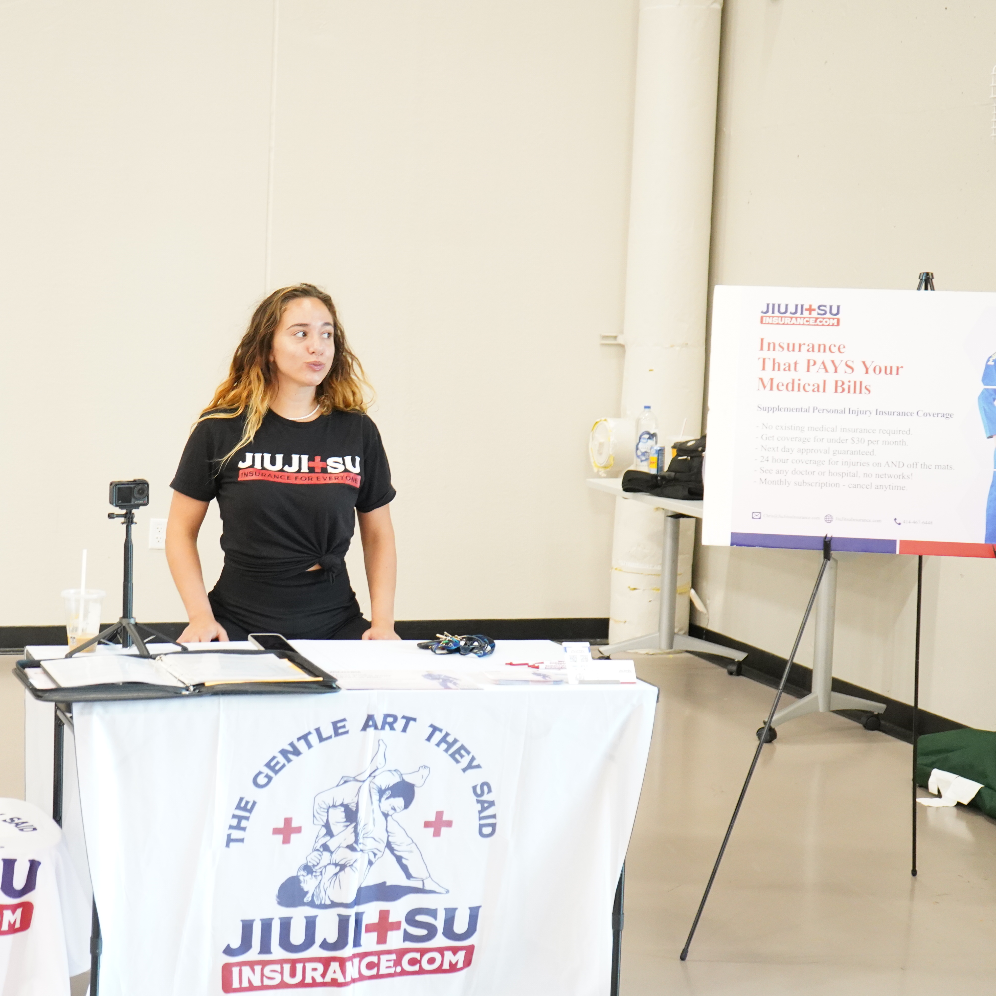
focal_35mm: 66
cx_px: 322
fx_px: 2148
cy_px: 505
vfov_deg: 26.1
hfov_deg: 25.9
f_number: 4.5
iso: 5000
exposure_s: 1/60
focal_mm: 51
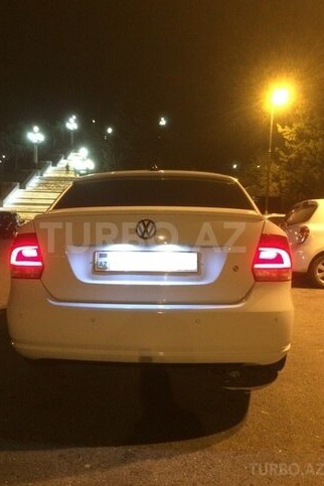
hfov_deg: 42.3
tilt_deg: -3.0
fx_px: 418
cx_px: 143
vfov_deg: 60.3
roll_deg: +0.7
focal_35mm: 31
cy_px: 237
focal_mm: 4.15
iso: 320
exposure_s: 1/17
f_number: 2.2
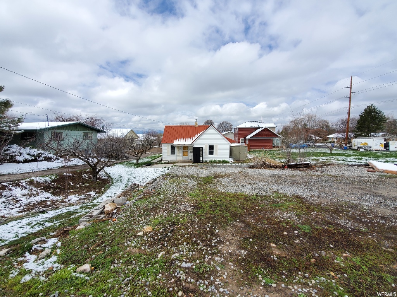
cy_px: 148
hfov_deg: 106.2
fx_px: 149
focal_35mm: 13
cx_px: 198
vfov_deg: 89.9
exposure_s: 1/1218
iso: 50
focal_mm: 1.8
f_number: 2.2
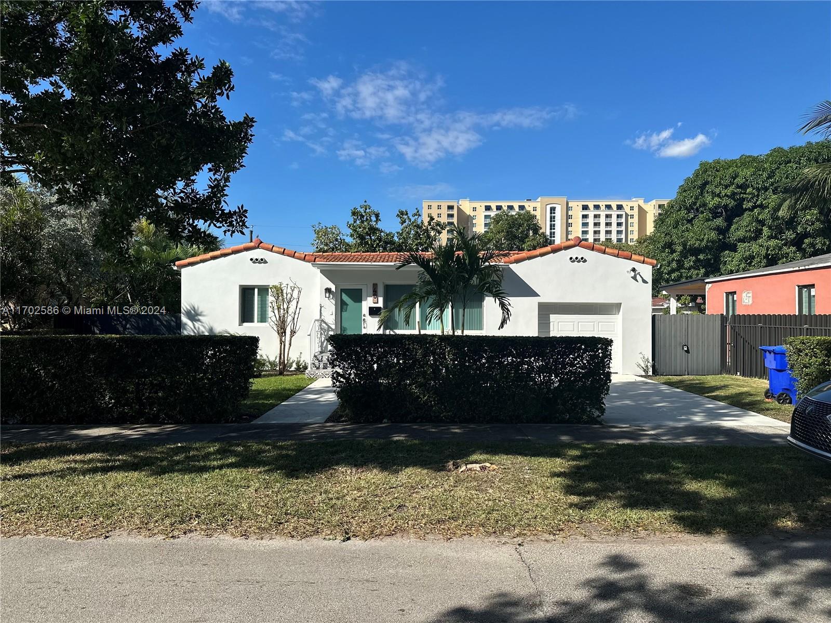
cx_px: 416
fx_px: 576
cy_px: 312
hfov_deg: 71.6
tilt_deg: +0.9
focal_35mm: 24
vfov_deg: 56.8
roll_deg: +0.1
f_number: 1.78
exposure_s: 1/5525
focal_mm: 6.86
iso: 80
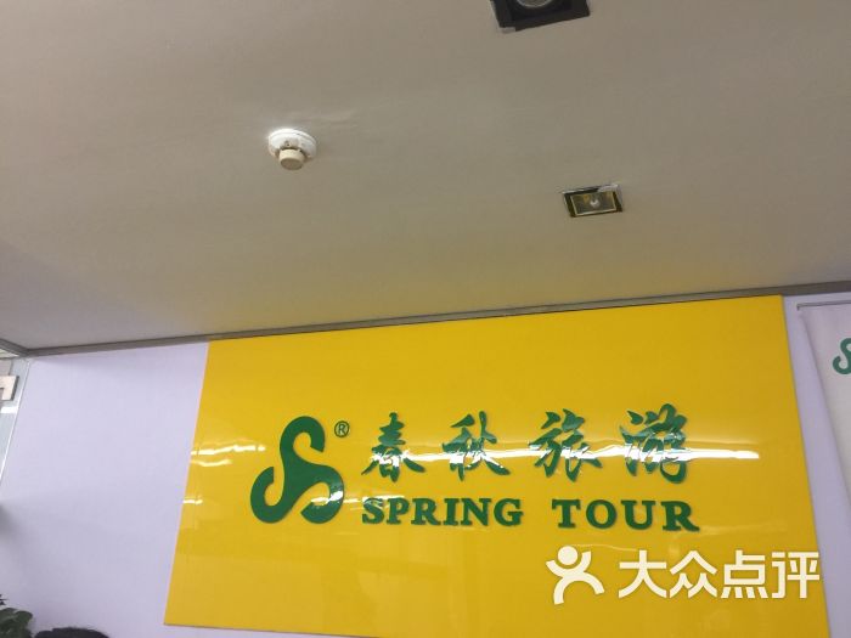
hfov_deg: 61.7
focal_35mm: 29
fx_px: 713
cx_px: 426
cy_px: 319
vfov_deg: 48.2
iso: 64
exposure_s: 1/17
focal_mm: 4.15
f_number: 2.2
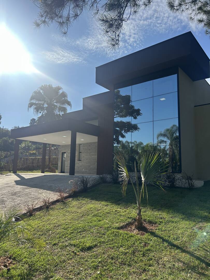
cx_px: 105
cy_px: 140
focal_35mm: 26
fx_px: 210
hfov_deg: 53.1
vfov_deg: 67.3
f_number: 1.5
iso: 50
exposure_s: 1/5882
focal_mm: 5.7
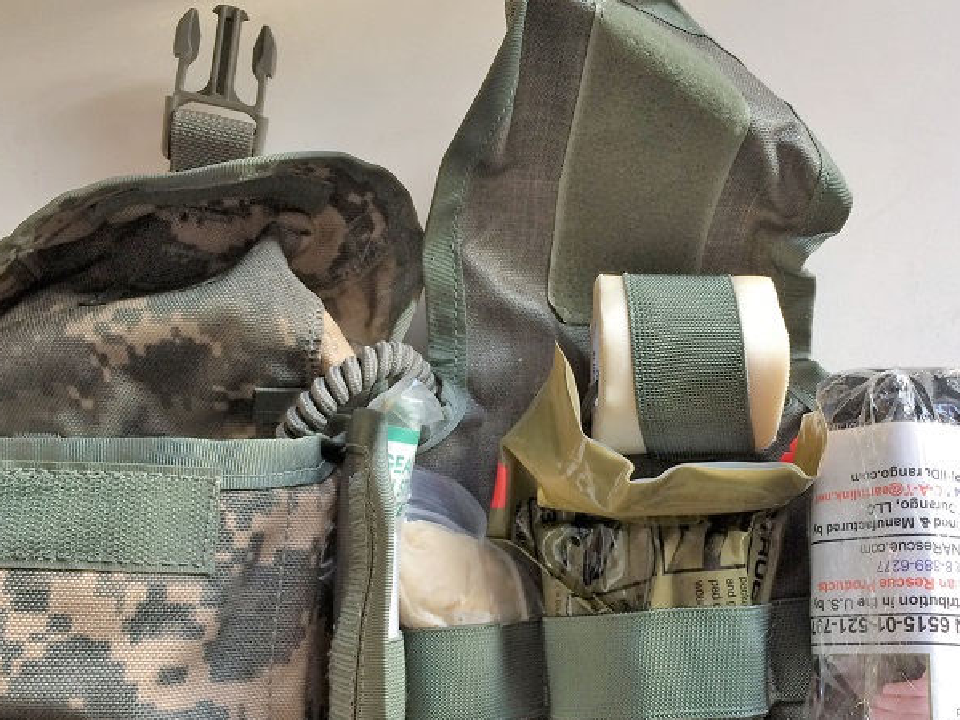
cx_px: 507
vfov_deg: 36.5
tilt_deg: -86.2
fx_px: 1081
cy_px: 470
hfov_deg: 47.8
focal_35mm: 39
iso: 50
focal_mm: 4.15
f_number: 2.2
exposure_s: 1/30
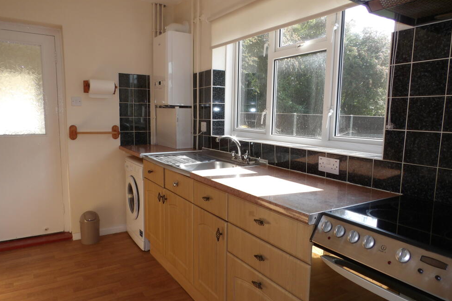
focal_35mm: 26
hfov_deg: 69.4
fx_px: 326
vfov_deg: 49.5
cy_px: 156
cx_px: 229
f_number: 4.1
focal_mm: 4.3
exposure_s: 1/64
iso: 100
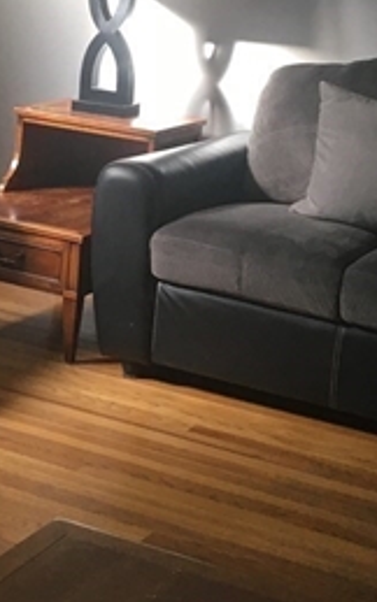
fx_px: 1495
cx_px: 44
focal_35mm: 91
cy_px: 195
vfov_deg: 22.7
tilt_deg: -10.3
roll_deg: -2.8
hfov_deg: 14.2
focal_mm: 4.15
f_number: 2.2
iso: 80
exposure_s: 1/30
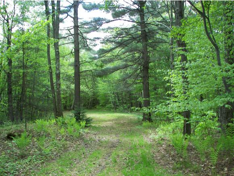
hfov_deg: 51.3
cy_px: 88
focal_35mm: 36
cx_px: 117
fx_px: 244
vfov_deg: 39.7
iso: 50
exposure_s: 1/80
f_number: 2.8
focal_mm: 6
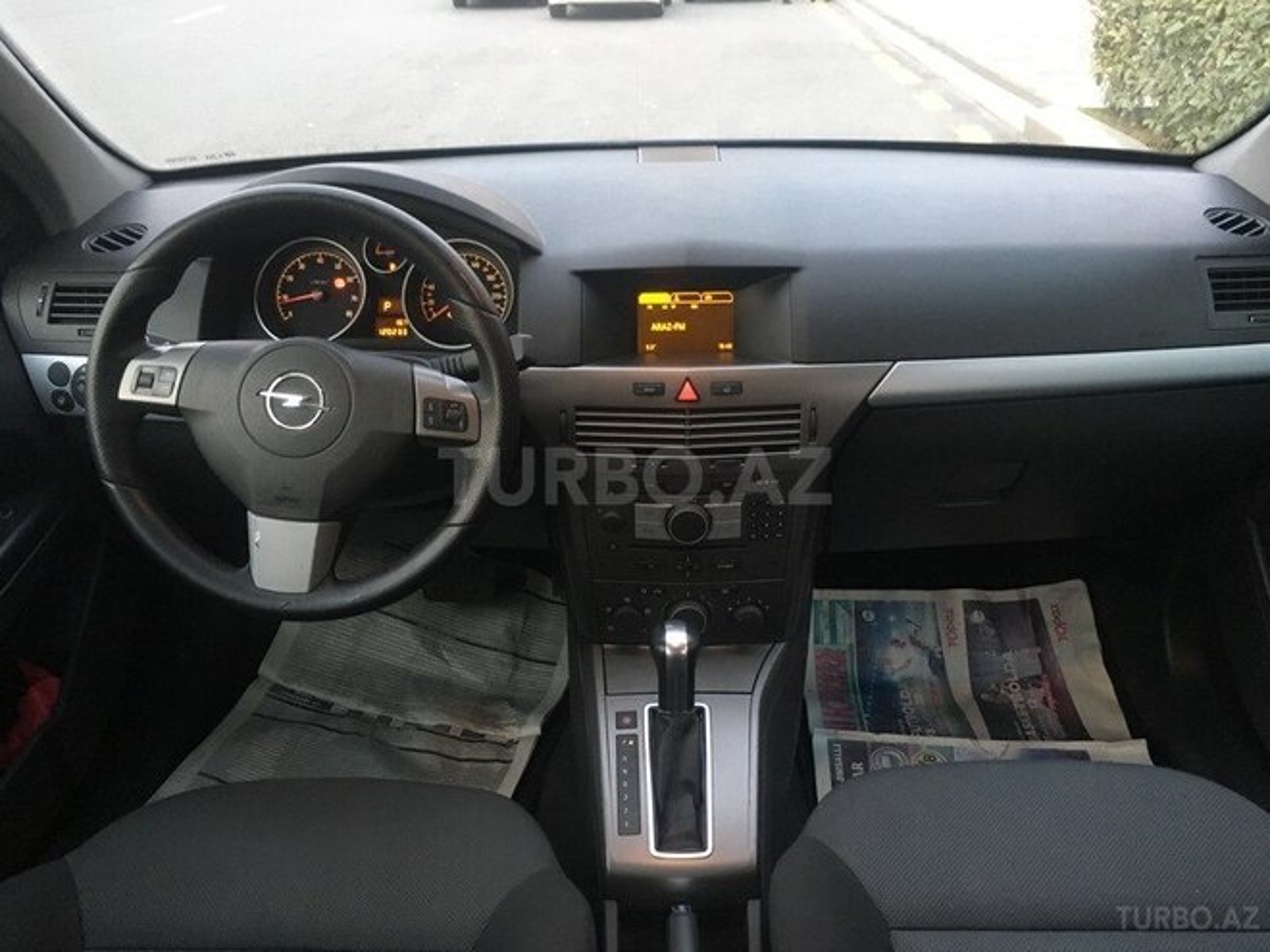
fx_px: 1064
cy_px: 476
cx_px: 635
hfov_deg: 61.7
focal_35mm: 29
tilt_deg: -27.0
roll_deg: +2.3
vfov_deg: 48.2
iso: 200
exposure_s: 1/33
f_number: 2.2
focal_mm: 4.15
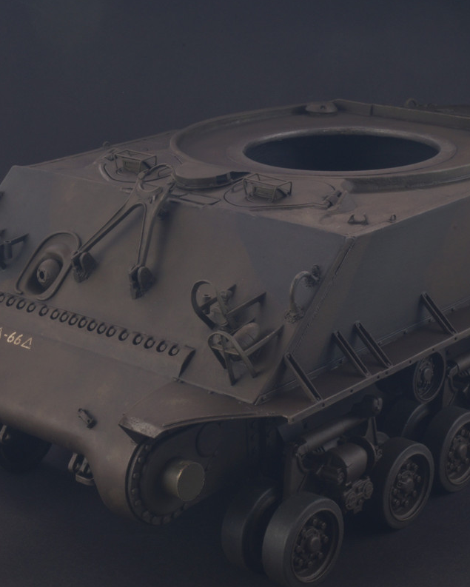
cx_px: 326
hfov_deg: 20.4
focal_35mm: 75
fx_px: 1298
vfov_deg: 25.5
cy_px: 292
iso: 125
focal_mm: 35
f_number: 32
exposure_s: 1/1.6
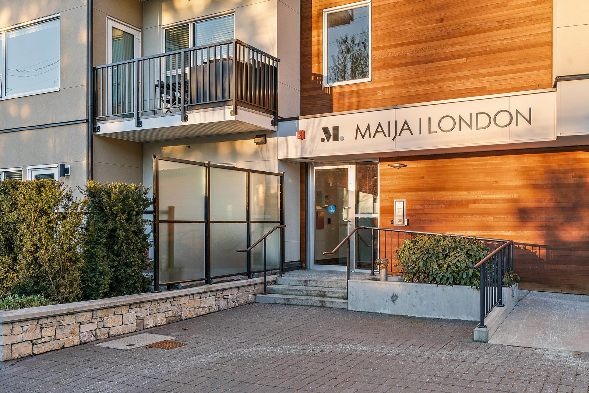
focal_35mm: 35
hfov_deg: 54.4
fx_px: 573
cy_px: 196
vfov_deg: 37.9
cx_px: 294
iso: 400
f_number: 7.1
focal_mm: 35
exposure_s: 1/125
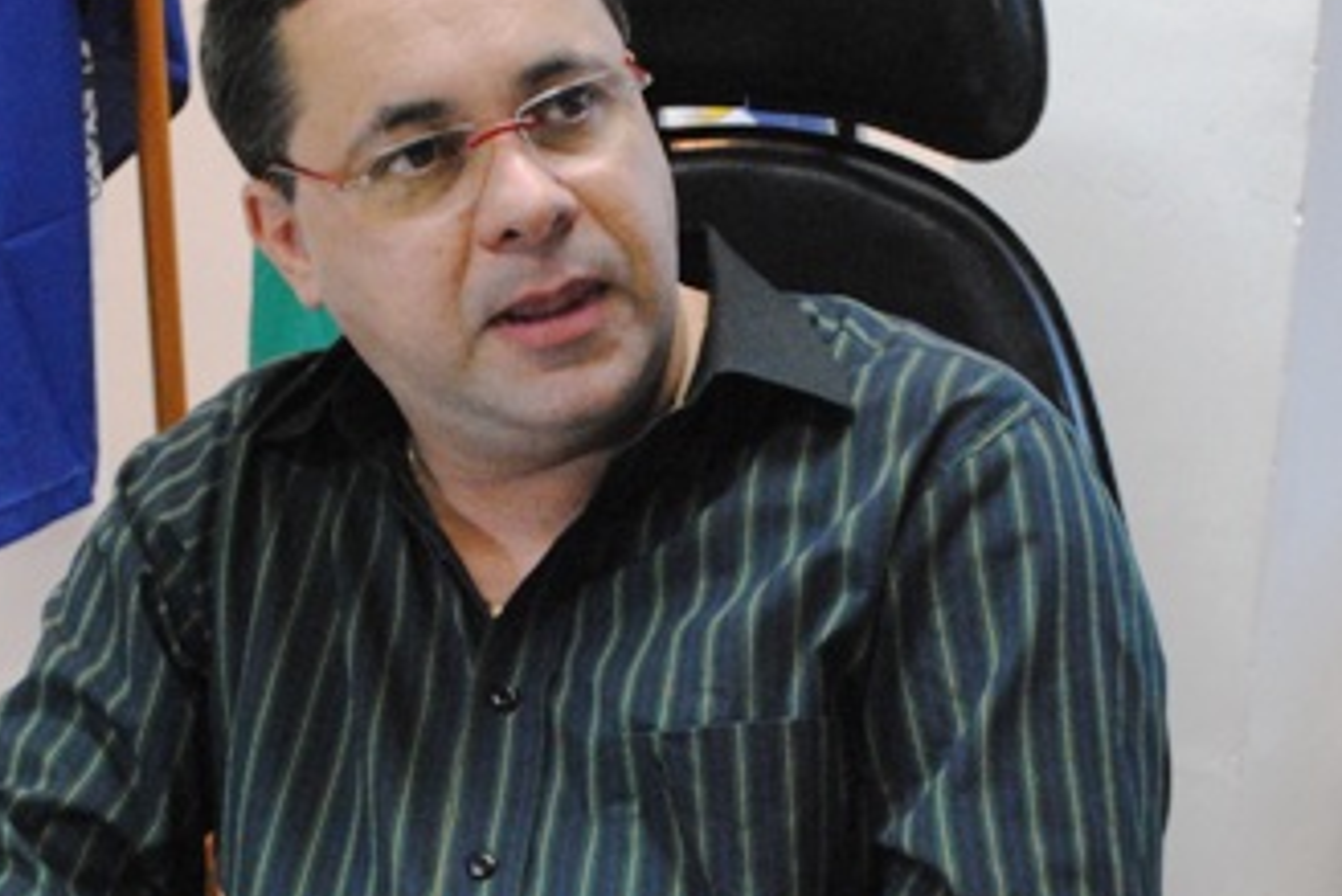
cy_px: 589
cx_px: 589
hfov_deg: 24.7
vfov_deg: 16.6
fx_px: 3058
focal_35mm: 82
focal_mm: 28
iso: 1250
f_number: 7.1
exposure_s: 1/13
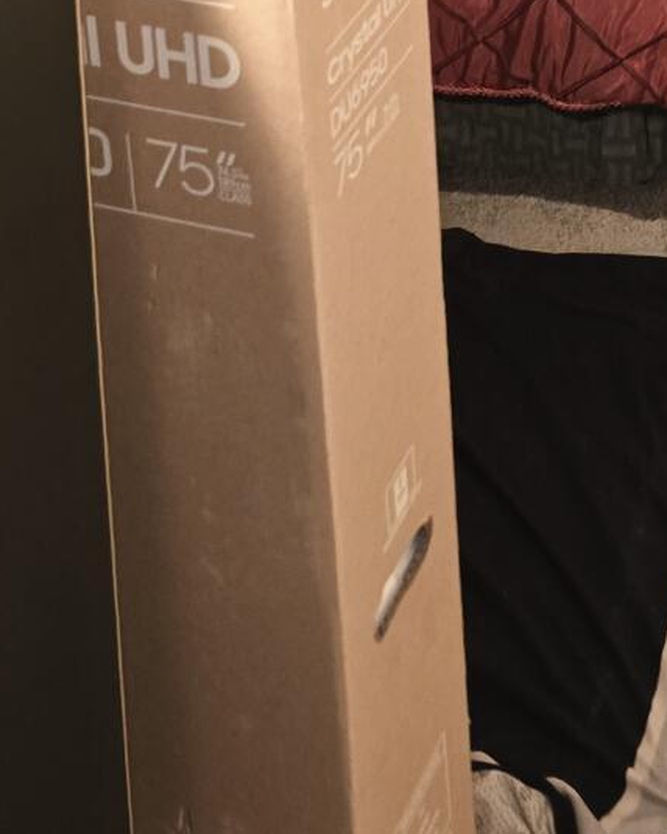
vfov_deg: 18.6
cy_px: -594
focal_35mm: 84
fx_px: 2073
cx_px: 706
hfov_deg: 17.7
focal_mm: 6.3
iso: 200
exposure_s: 1/15
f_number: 1.7
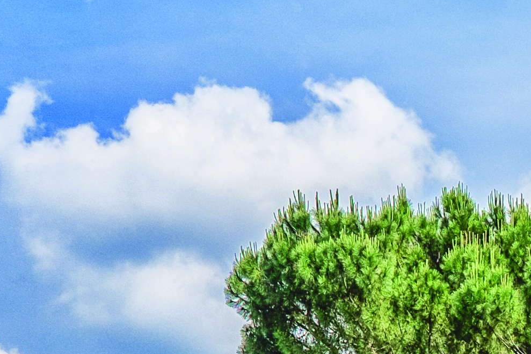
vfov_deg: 11.4
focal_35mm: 99
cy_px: 863
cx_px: 881
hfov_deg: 17.6
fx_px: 1460
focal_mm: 13.2
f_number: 7.1
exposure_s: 1/500
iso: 200
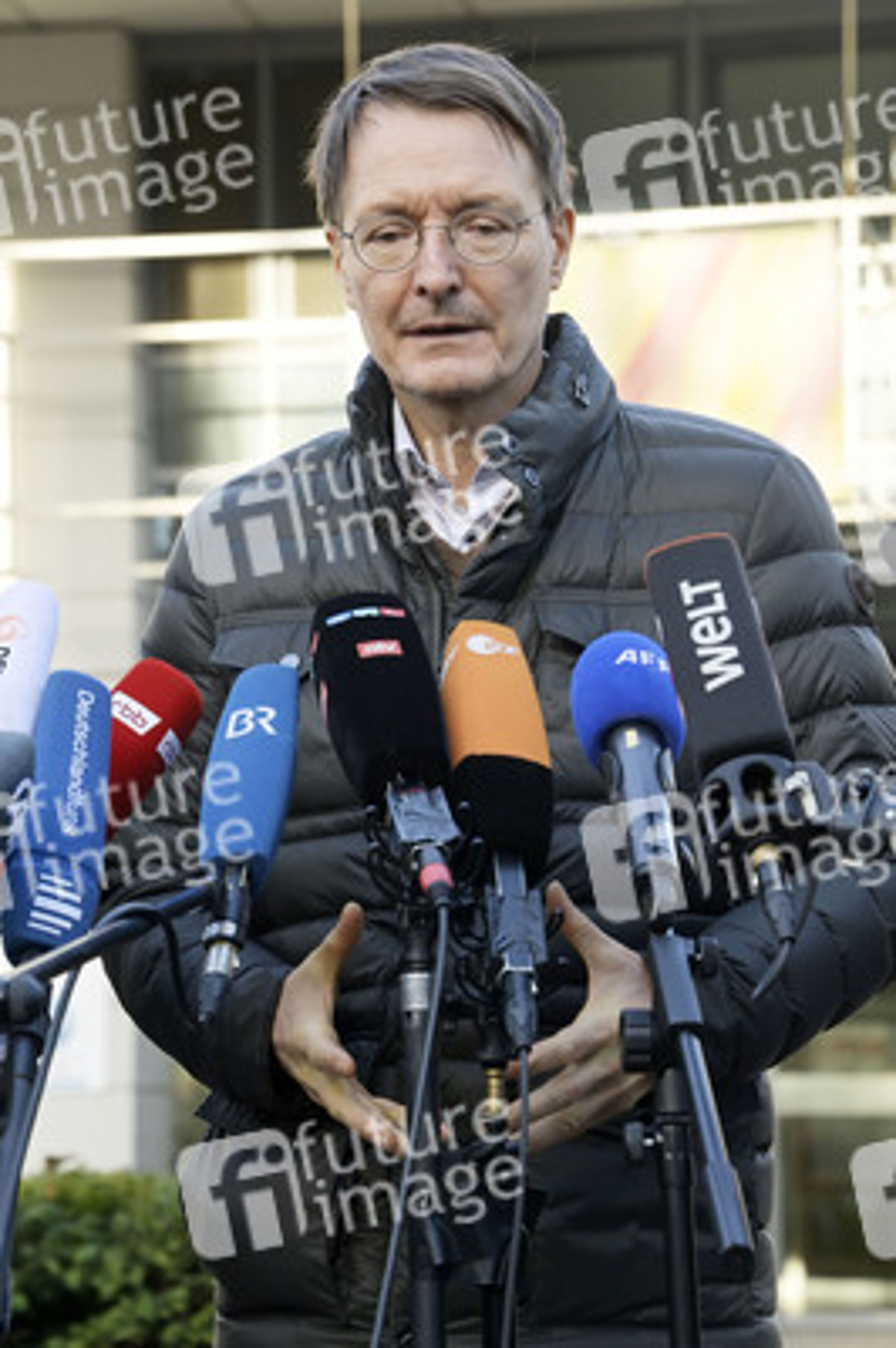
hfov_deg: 10.9
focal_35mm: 125
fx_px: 4674
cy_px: 674
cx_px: 448
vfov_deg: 16.4
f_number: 8
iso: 2000
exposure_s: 1/400
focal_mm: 125
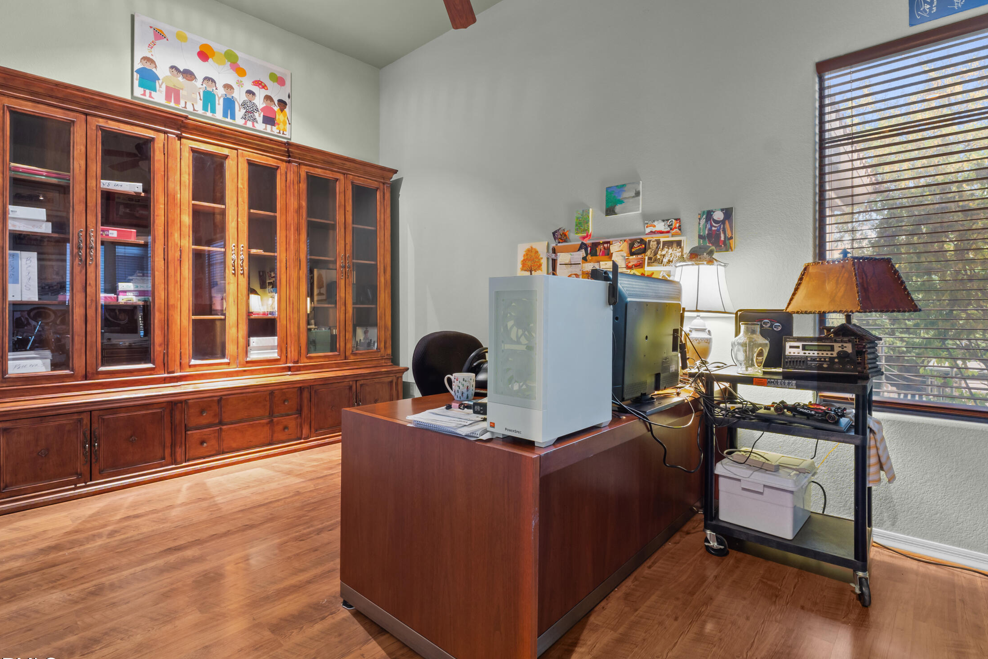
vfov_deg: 70.4
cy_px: 326
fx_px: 467
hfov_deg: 93.3
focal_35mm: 17
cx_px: 493
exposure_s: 15
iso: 250
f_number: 9
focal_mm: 10
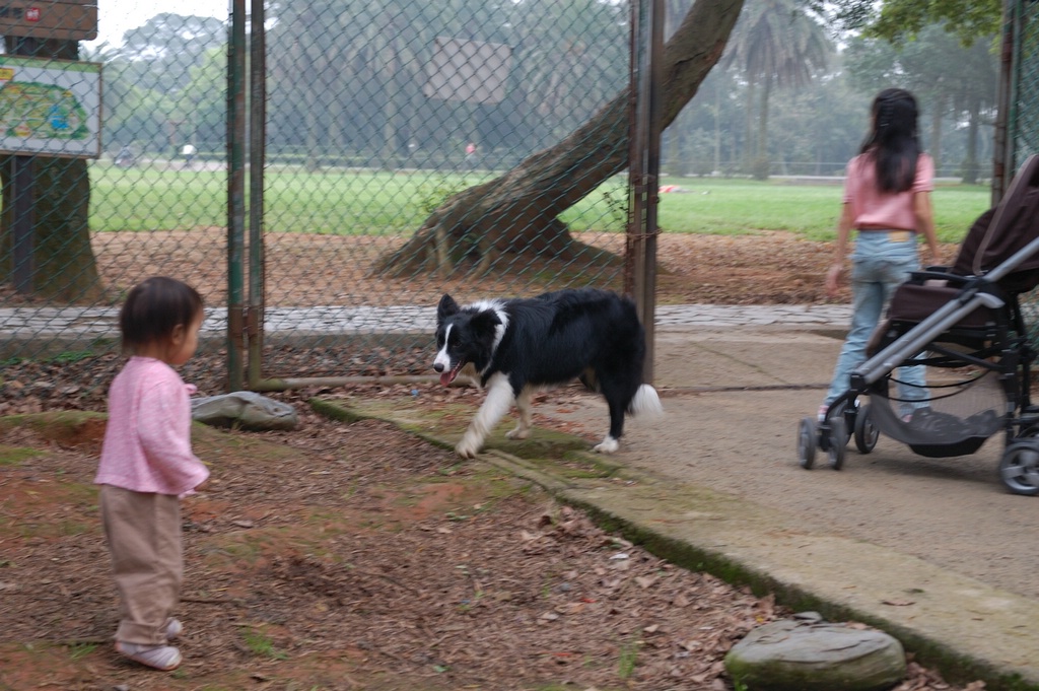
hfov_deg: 27.0
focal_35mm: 75
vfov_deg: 18.2
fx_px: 2163
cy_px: 346
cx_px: 520
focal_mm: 50
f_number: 5
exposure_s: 1/40
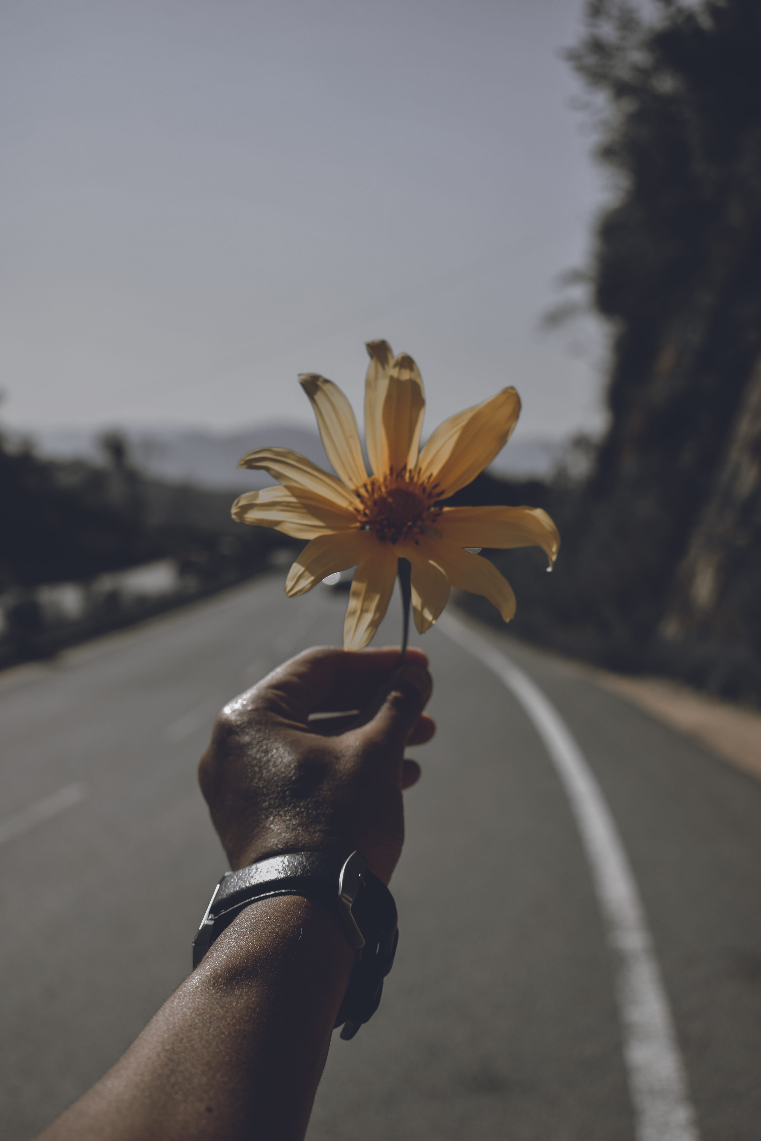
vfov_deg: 43.6
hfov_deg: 29.9
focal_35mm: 45
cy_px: 570
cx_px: 380
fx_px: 1427
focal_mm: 30
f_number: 5.6
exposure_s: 1/2000
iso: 200
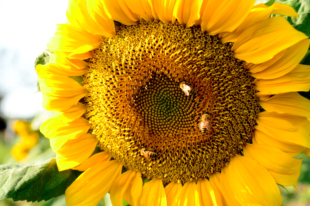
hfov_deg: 29.9
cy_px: 103
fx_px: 580
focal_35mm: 68
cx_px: 155
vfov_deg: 20.1
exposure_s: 1/250
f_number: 7.1
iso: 320
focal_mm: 45
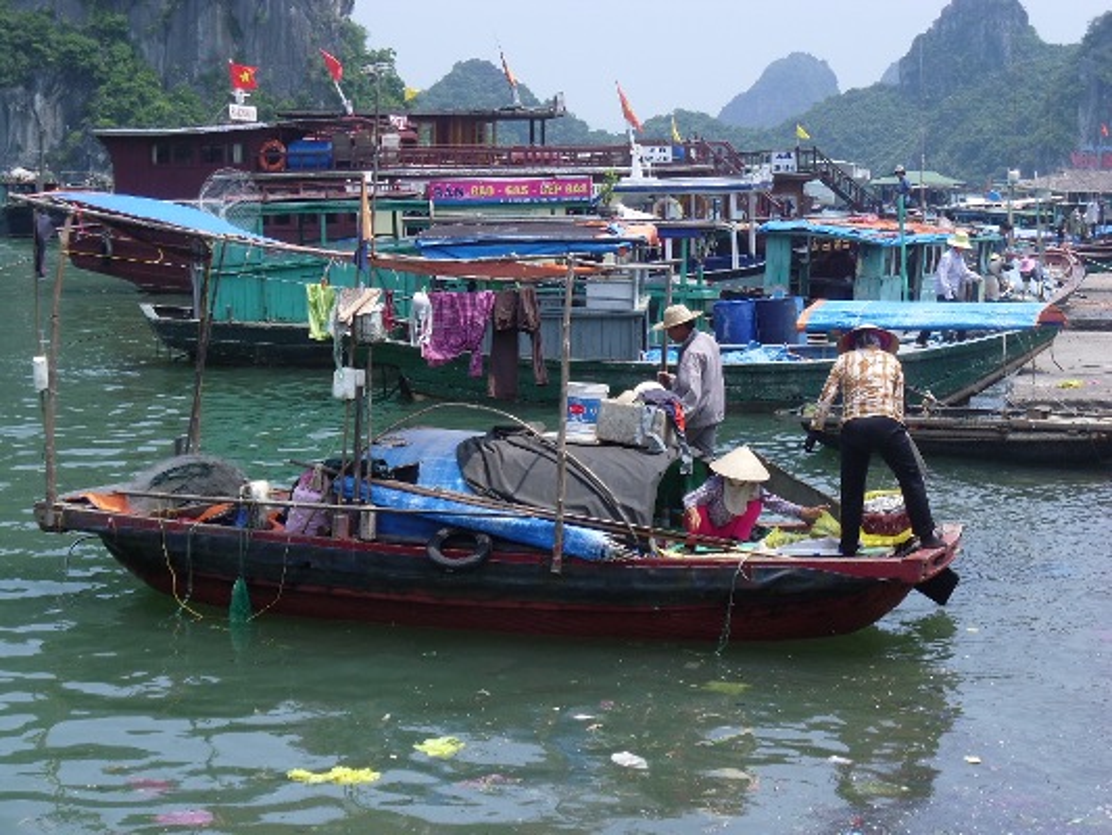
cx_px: 556
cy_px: 418
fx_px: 2185
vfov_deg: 21.6
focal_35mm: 68
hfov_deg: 28.6
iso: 80
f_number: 4.2
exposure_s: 1/469
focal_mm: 12.22
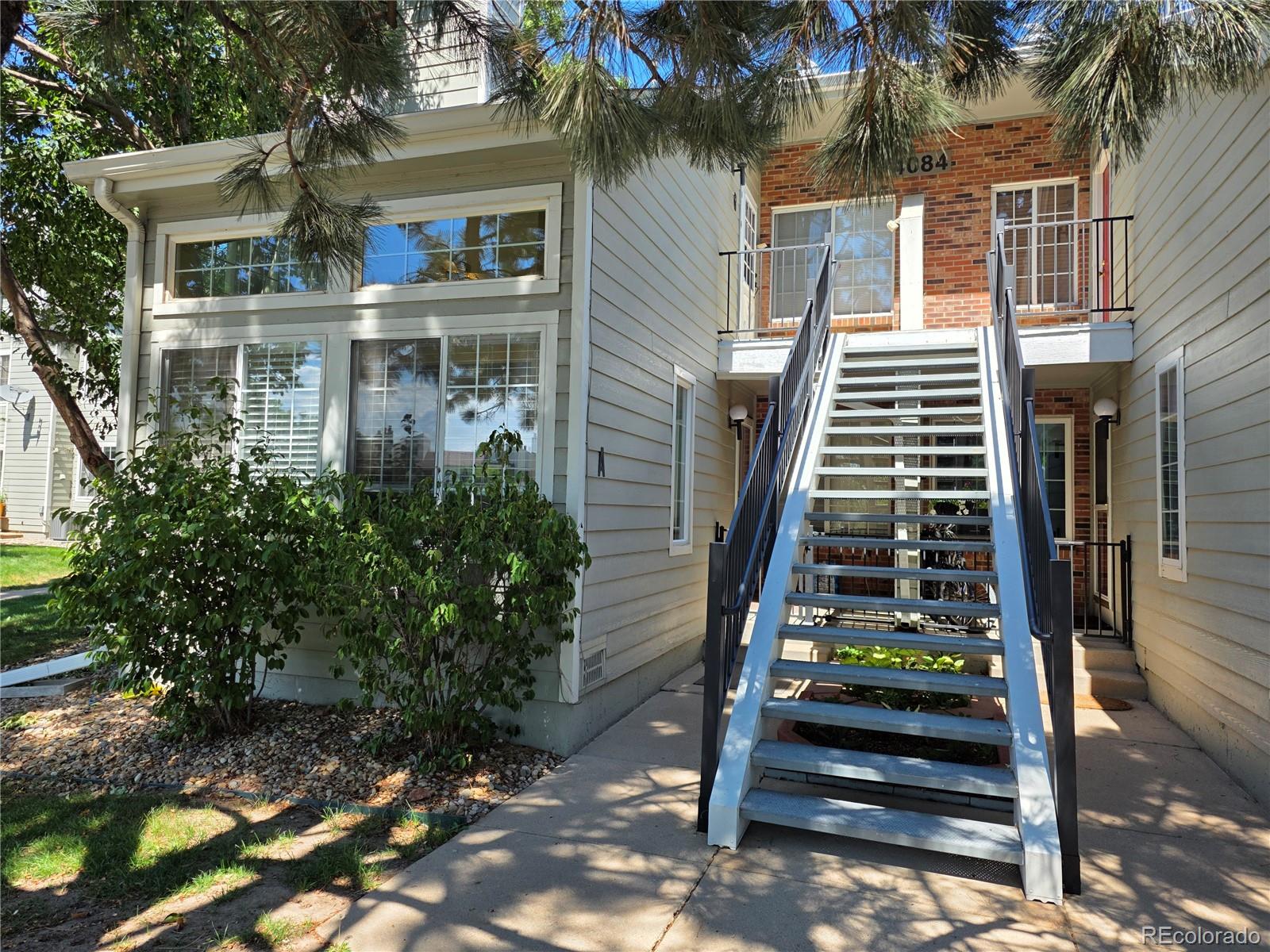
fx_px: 844
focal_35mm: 23
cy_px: 476
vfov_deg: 58.9
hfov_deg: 73.9
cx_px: 635
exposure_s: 1/2537
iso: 80
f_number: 1.7
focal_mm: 6.25
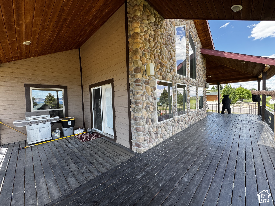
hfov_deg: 102.1
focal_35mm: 14
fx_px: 111
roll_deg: +2.5
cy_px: 103
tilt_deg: +0.0
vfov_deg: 85.7
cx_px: 138
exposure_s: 1/211
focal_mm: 2.22
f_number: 2.2
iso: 40
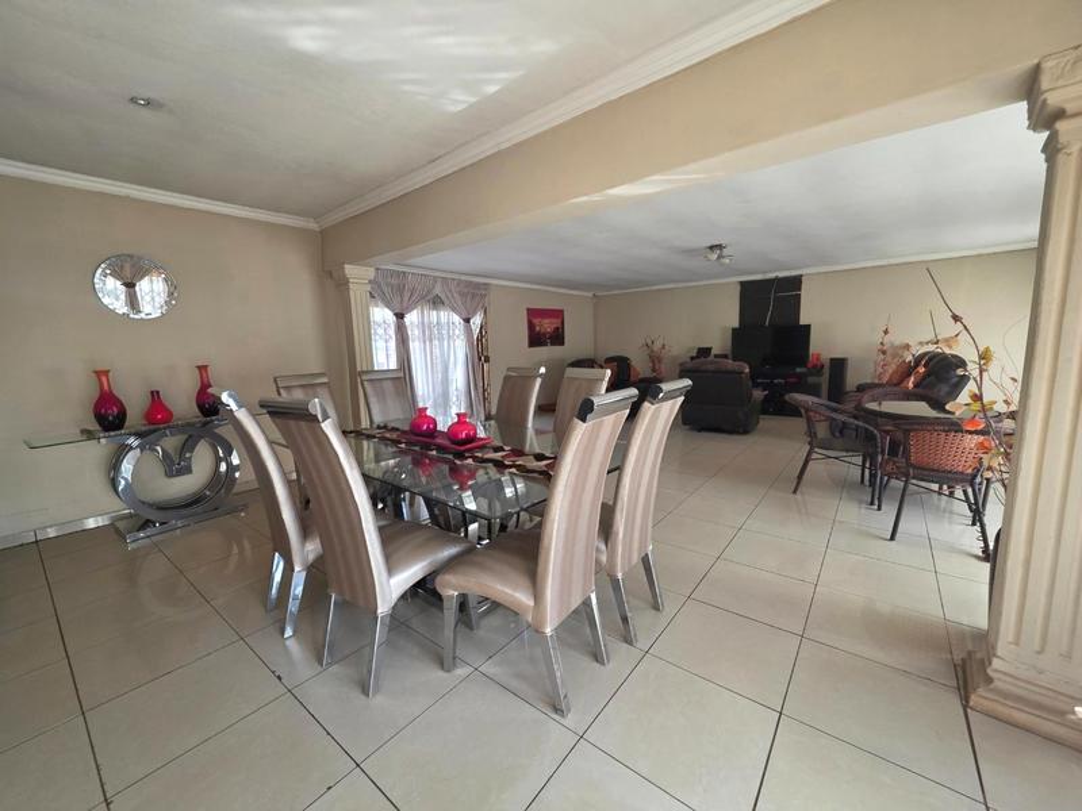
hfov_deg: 106.2
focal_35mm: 13
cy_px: 406
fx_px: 406
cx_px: 541
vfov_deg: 89.9
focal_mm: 2.2
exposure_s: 1/101
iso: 160
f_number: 1.9
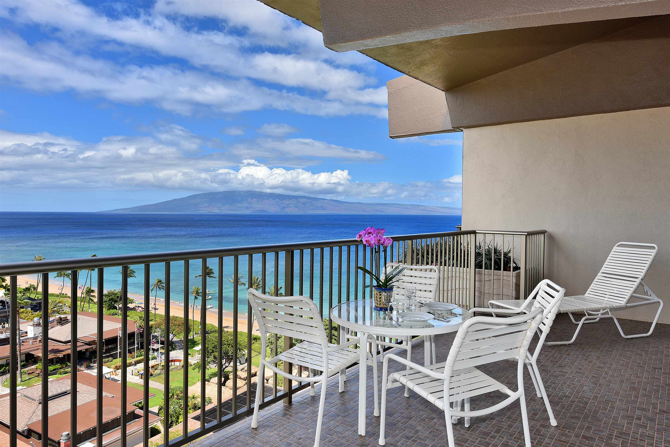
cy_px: 224
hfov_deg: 73.7
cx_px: 335
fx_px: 447
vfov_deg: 53.2
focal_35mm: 24
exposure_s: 1/60
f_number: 16
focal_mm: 24
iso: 450
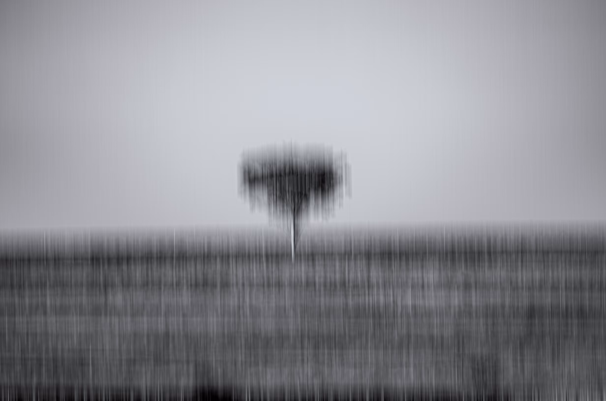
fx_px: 3402
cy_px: 200
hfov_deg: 10.2
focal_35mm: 202
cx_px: 303
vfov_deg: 6.8
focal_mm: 135
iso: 100
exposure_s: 1/800
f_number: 4
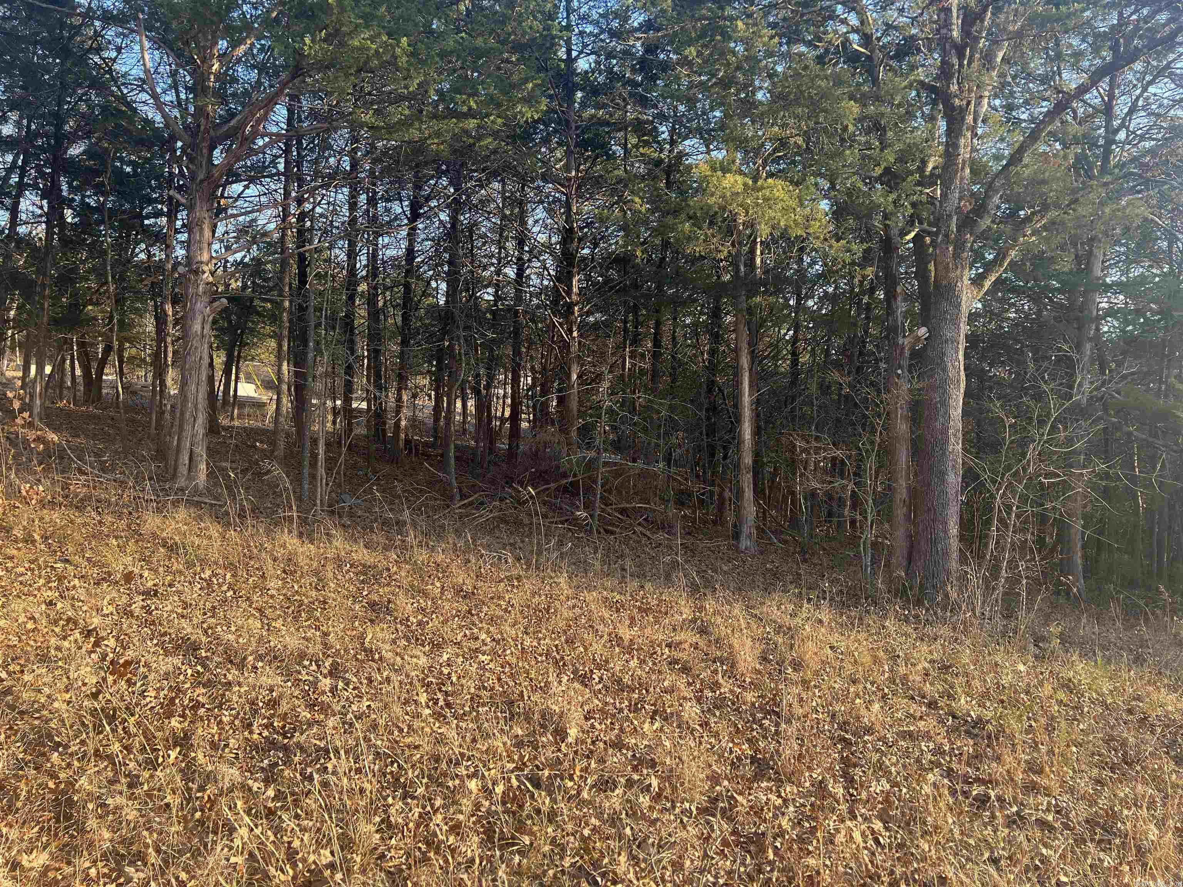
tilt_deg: -4.5
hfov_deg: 67.3
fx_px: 889
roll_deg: +0.4
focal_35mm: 26
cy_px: 444
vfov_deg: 53.1
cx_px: 592
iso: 50
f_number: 1.5
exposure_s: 1/313
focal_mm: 5.7
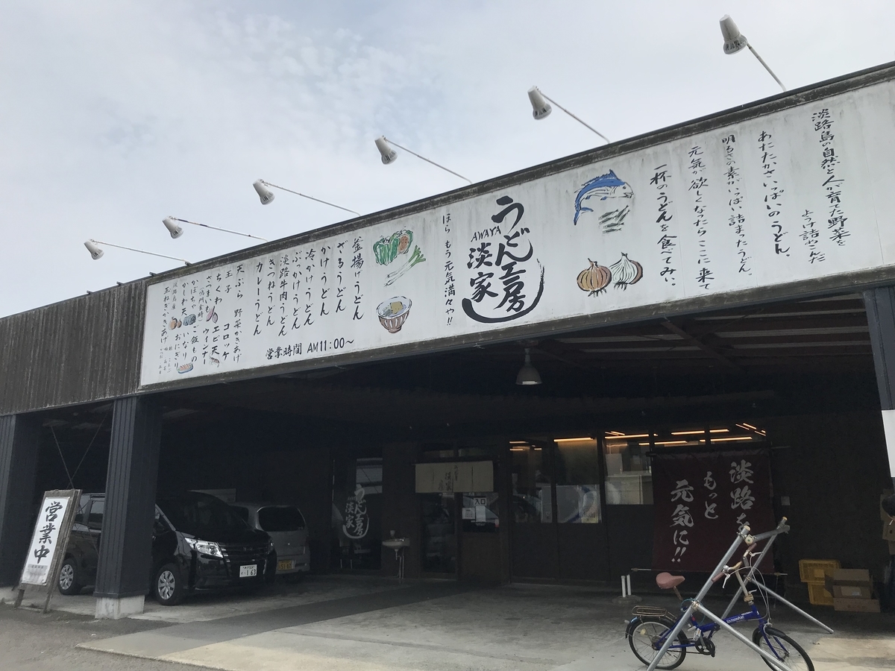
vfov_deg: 49.7
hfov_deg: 63.4
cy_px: 336
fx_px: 724
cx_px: 448
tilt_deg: +14.0
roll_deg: +0.6
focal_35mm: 28
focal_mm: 3.99
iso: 20
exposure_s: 1/3425
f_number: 1.8
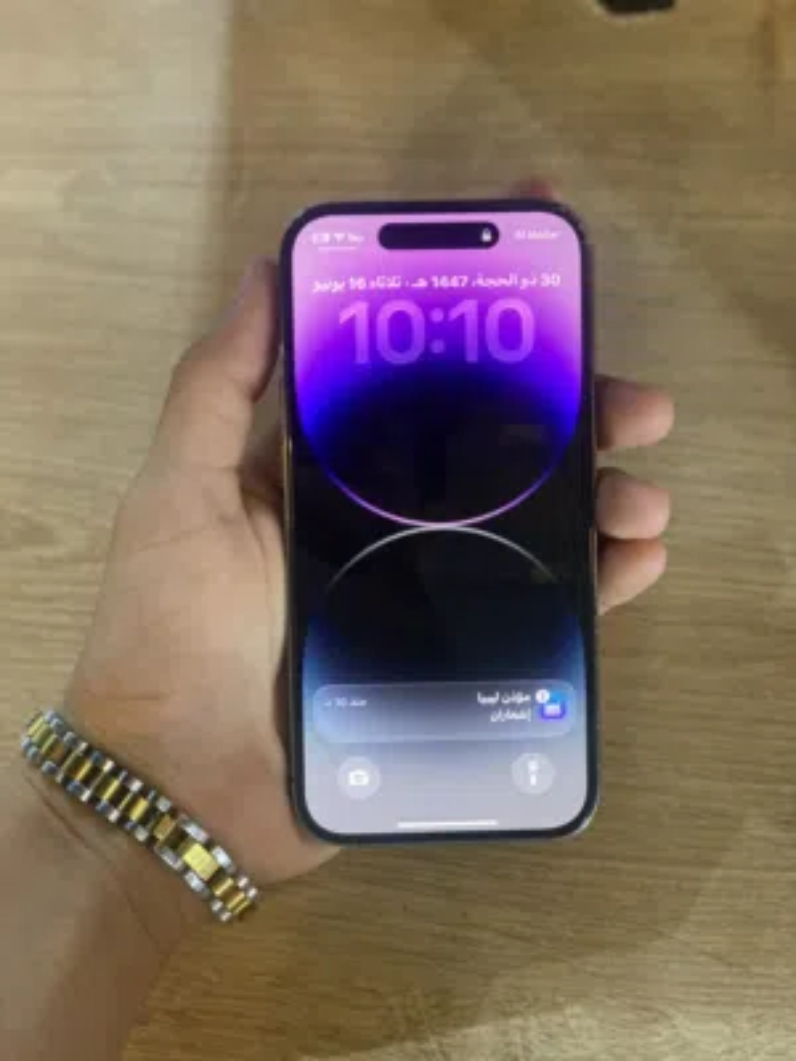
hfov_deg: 28.0
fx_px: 1594
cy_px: 530
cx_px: 398
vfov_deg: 36.8
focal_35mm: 52
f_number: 2
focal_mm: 6
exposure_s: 1/40
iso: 400
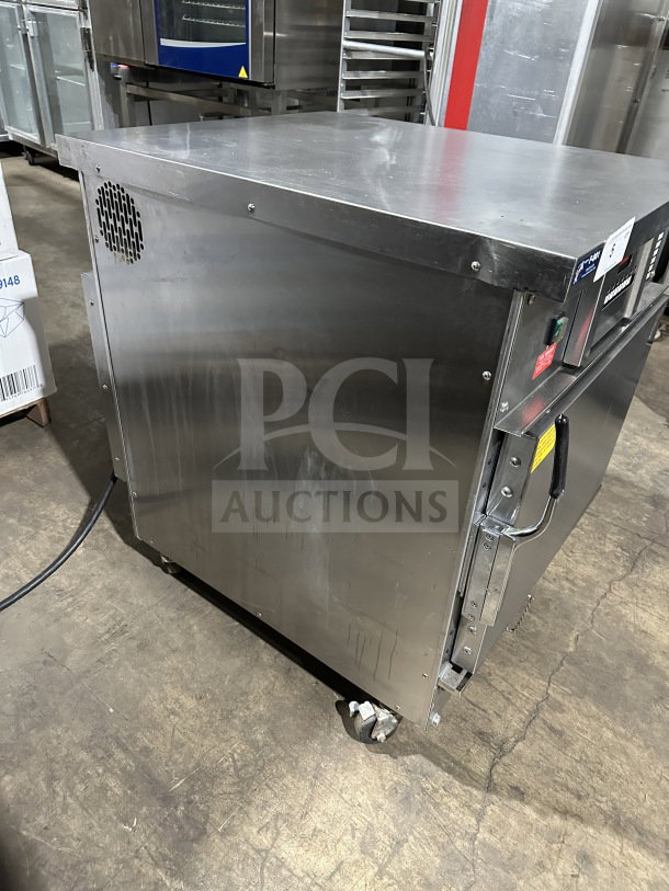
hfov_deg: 56.8
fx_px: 618
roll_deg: -6.6
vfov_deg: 71.6
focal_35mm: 24
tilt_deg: -34.6
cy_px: 446
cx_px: 334
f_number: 1.78
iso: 1000
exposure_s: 1/54
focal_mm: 6.86
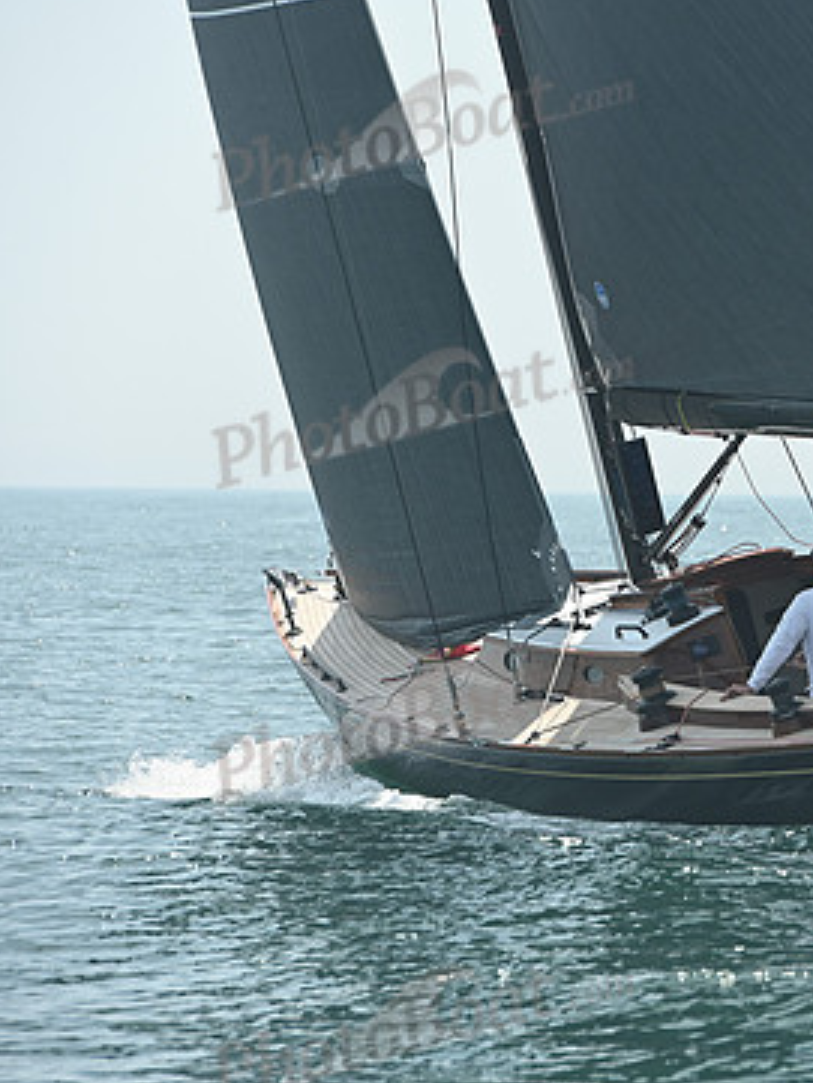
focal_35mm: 309
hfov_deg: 4.8
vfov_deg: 6.4
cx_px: 792
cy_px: 524
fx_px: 9671
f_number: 6.3
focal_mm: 200
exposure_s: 1/1250
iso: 320
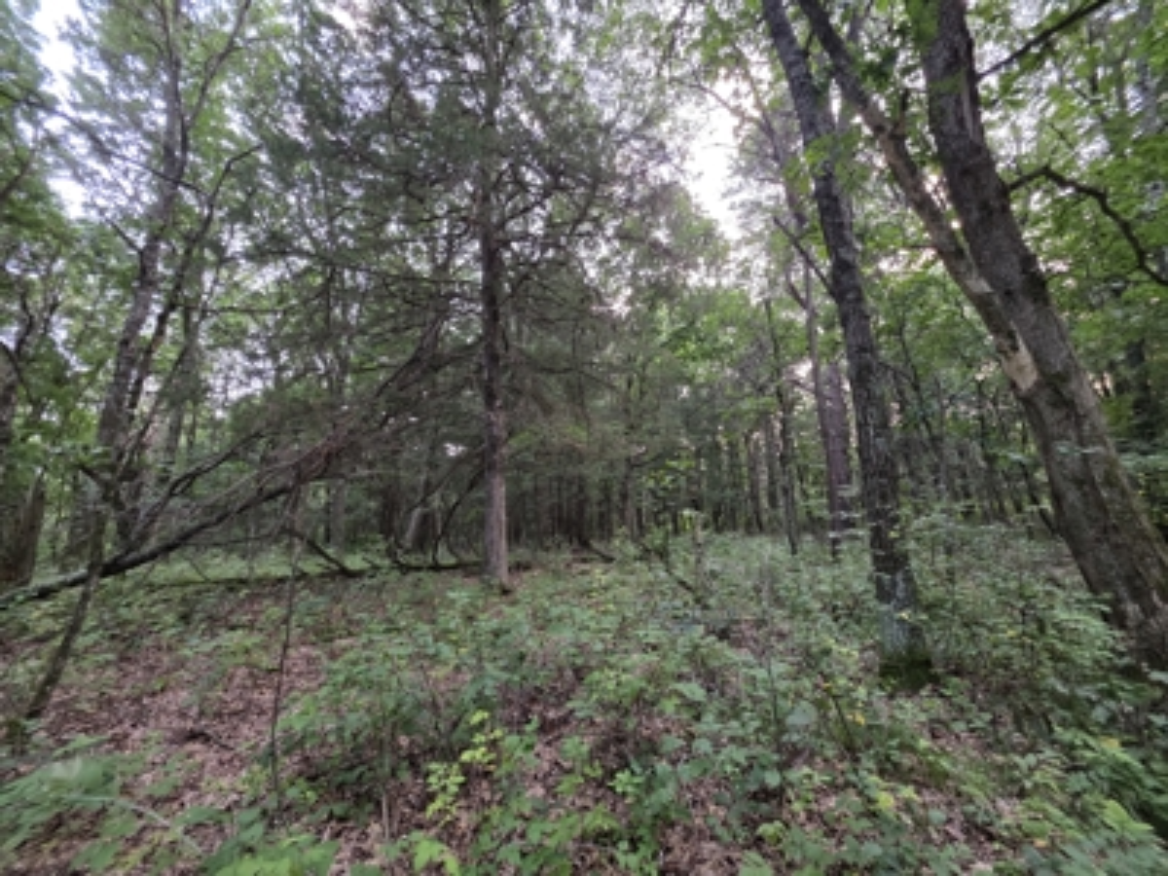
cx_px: 584
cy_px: 438
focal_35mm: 13
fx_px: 439
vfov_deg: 89.9
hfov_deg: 106.2
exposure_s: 1/60
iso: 200
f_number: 1.9
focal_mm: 2.2
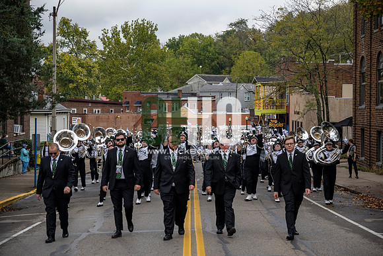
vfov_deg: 19.5
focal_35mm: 70
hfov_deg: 28.8
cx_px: 192
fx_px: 745
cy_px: 128
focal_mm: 70
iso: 320
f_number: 4
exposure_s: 1/1600
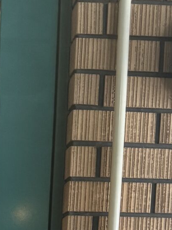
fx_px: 743
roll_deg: -1.3
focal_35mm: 112
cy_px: 395
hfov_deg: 12.7
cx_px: -59
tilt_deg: -6.0
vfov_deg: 15.5
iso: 400
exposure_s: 1/60
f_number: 1.78
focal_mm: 6.76
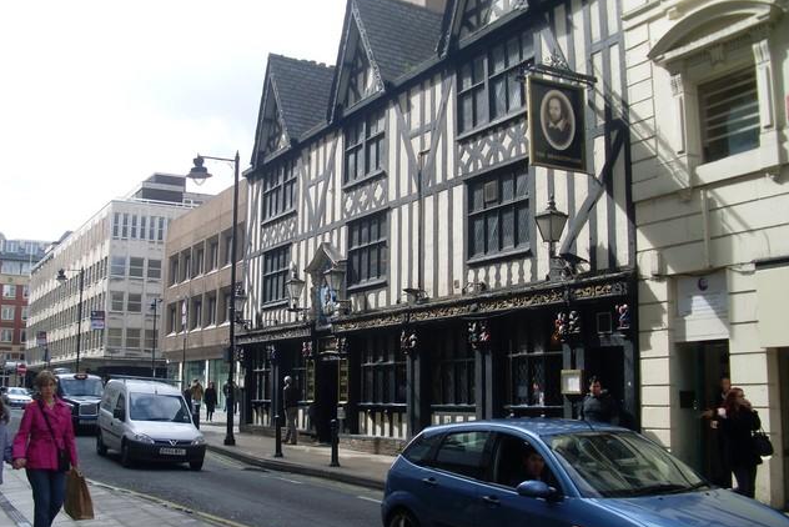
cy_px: 260
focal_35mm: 40
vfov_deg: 33.4
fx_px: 877
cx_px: 391
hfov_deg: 48.4
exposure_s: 1/125
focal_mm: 6.3
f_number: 7.7
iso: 80
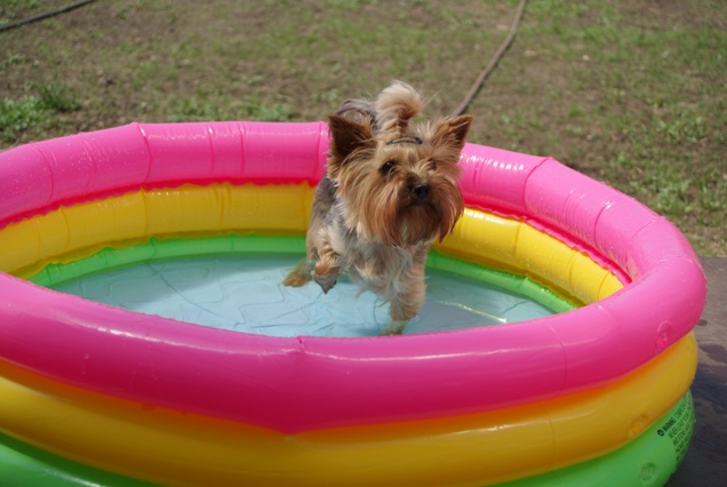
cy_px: 244
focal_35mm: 60
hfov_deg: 33.4
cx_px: 364
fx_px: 1213
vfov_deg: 22.7
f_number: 6.3
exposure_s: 1/500
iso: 100
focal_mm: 40
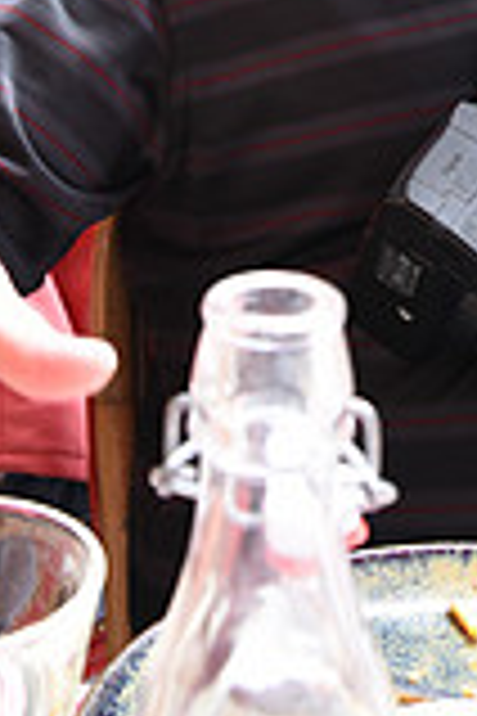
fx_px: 2027
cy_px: -315
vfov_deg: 18.1
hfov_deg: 13.3
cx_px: 452
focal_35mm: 102
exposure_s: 1/125
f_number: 5.6
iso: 320
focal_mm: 28
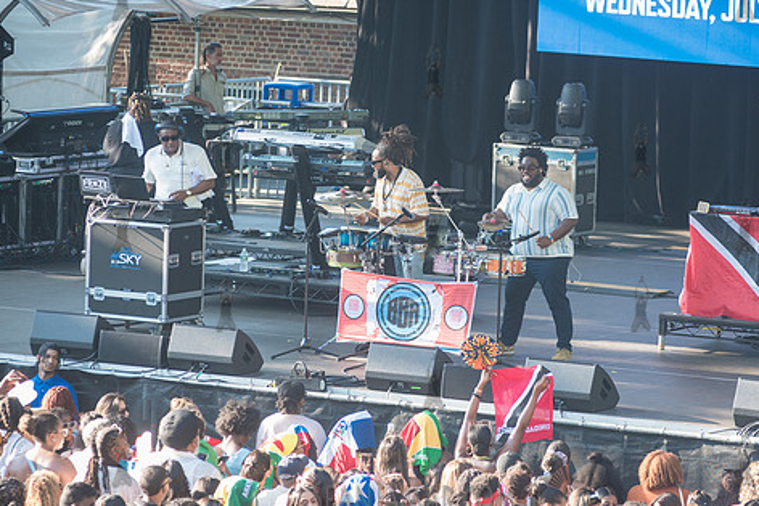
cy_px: 226
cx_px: 433
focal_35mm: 209
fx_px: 4408
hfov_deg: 9.8
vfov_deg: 6.6
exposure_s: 1/200
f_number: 4
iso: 400
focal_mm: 170
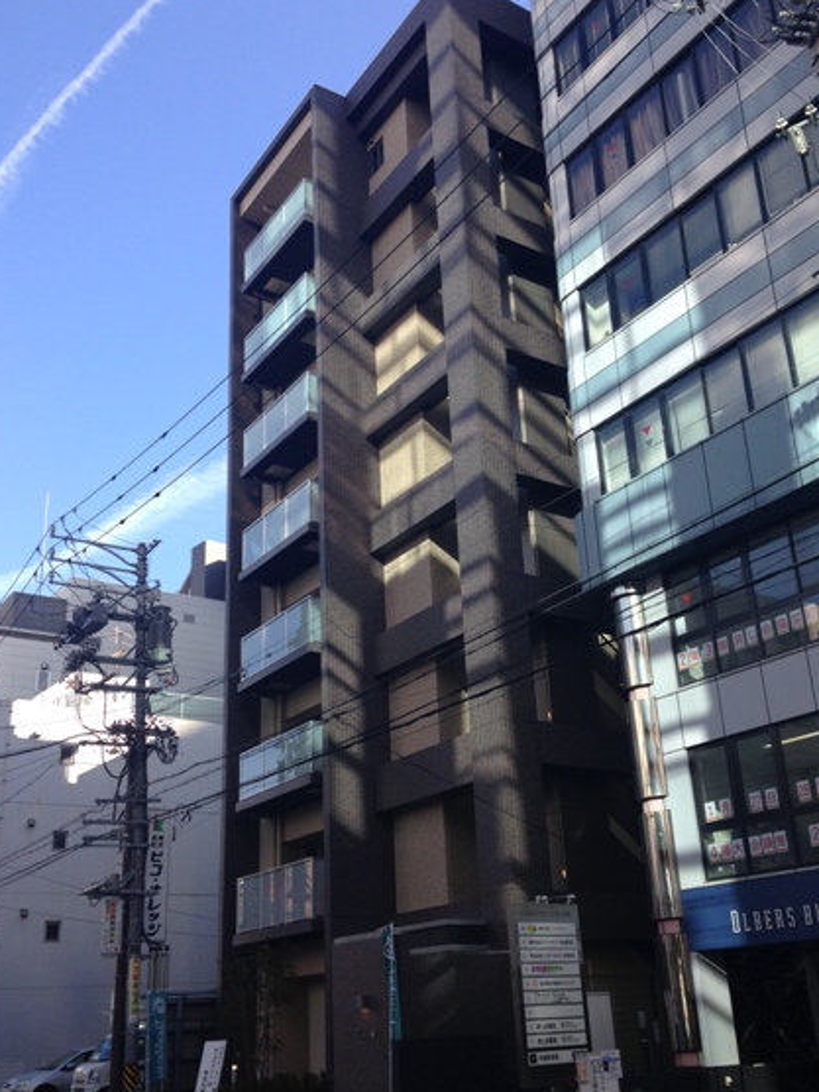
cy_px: 577
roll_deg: +1.6
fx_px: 1199
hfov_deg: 37.7
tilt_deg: +21.2
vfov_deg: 49.0
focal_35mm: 38
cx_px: 428
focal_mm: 4.12
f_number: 2.4
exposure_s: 1/484
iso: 50
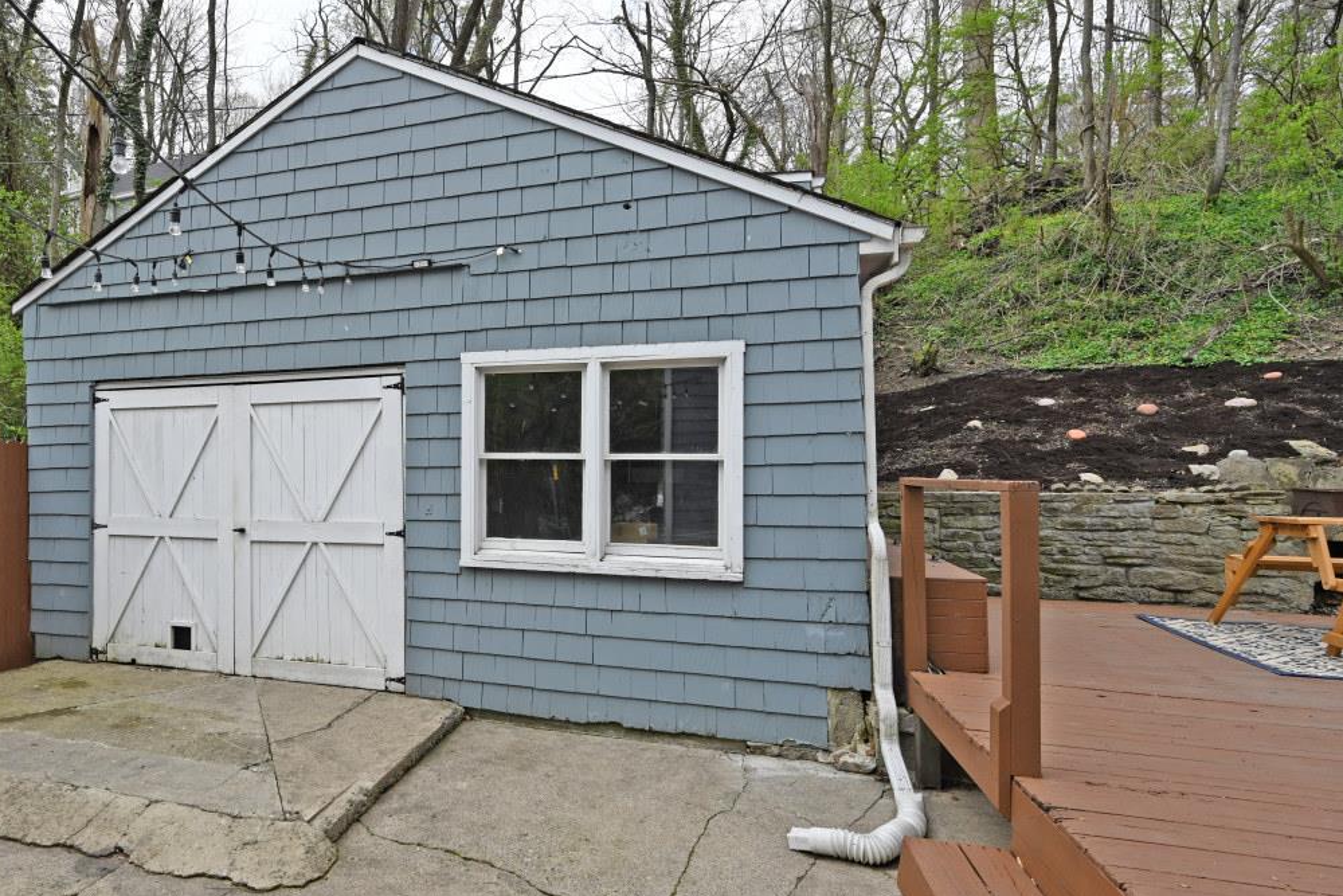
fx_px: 783
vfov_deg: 59.5
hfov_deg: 78.3
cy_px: 454
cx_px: 438
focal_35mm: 21
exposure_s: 1/250
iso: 110
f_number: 5.6
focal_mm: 14
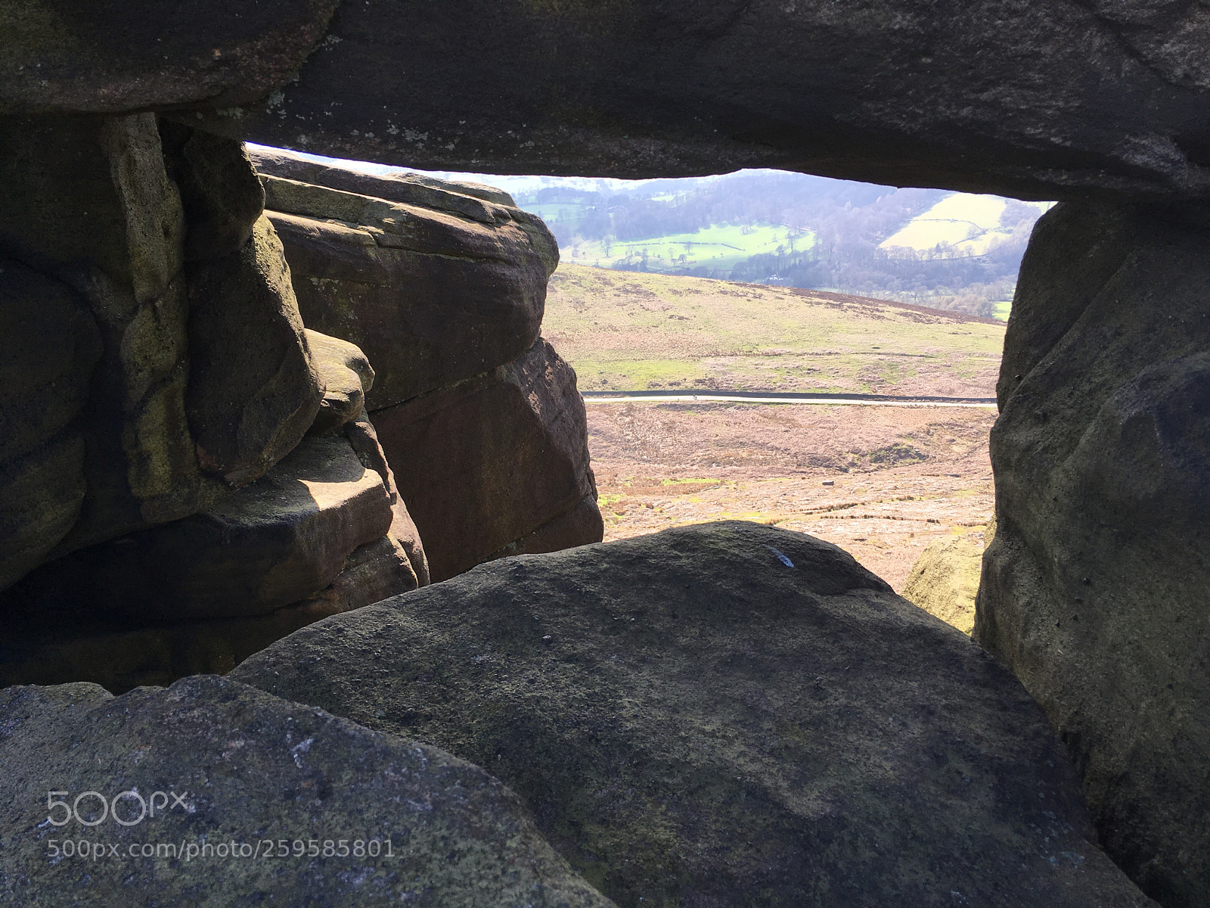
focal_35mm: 29
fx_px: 1014
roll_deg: +3.0
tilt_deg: -19.9
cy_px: 454
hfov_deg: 61.7
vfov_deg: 48.2
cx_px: 605
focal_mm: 4.15
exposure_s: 1/323
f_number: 2.2
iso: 25
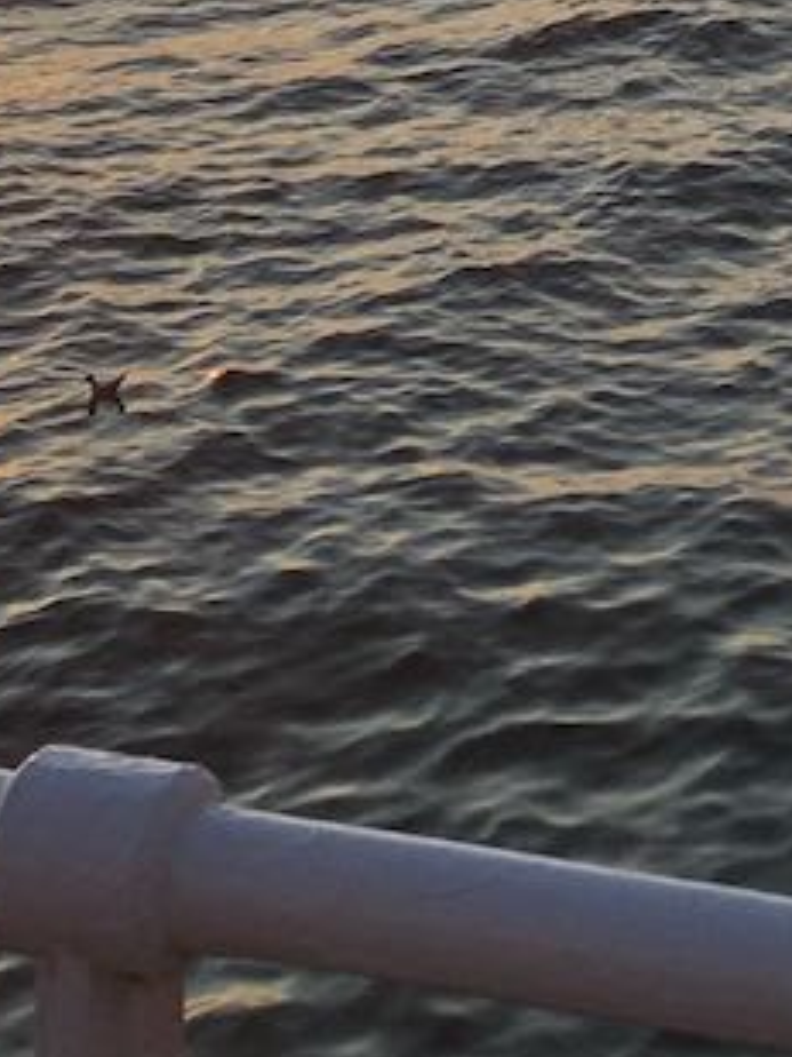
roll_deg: +0.3
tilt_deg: +0.4
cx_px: 775
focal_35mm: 108
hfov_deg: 13.5
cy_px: -676
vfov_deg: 16.1
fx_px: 3295
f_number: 1.8
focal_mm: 4.25
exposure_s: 1/1100
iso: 25
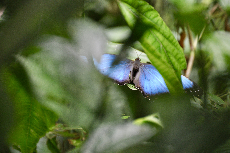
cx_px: 115
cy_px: 76
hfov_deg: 4.6
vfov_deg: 3.0
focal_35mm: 450
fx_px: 2871
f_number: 5.6
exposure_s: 1/250
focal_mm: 300
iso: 560
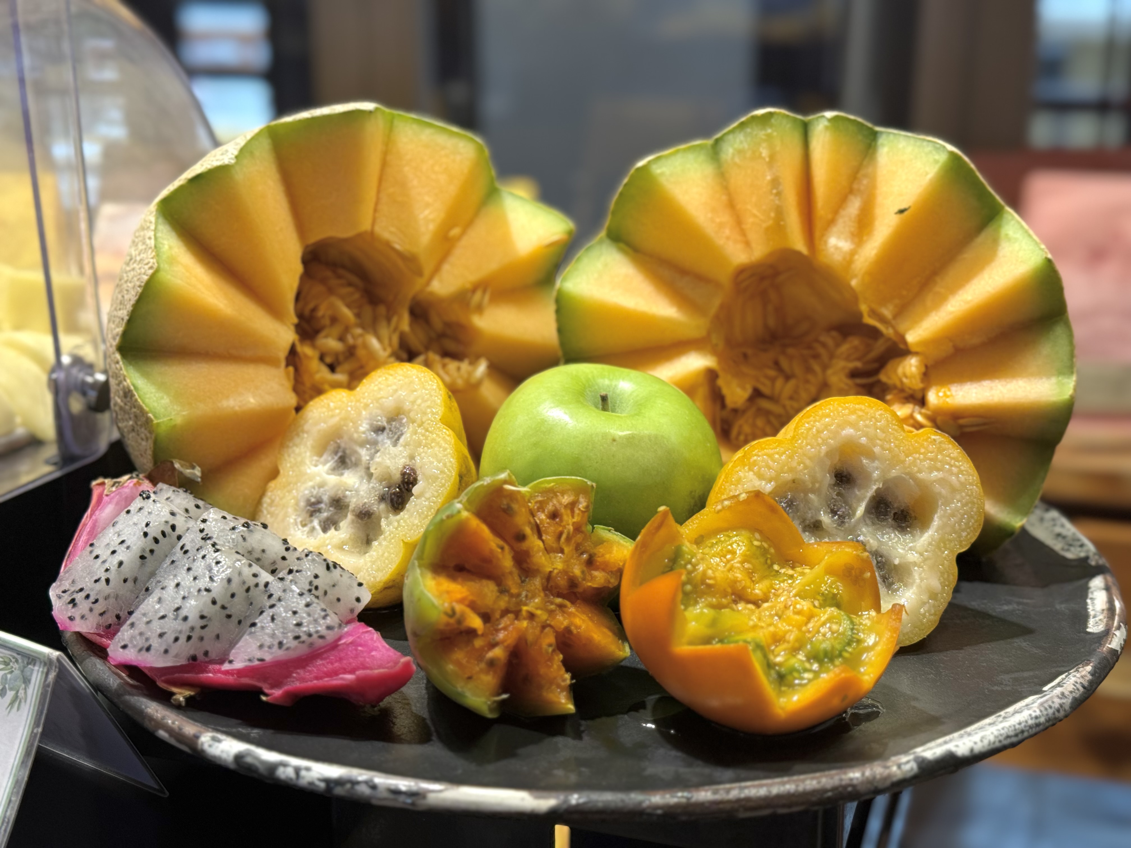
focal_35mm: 48
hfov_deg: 39.7
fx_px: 1568
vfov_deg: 30.3
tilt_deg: -16.7
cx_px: 566
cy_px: 424
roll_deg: -0.3
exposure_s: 1/60
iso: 50
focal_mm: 6.76
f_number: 1.78
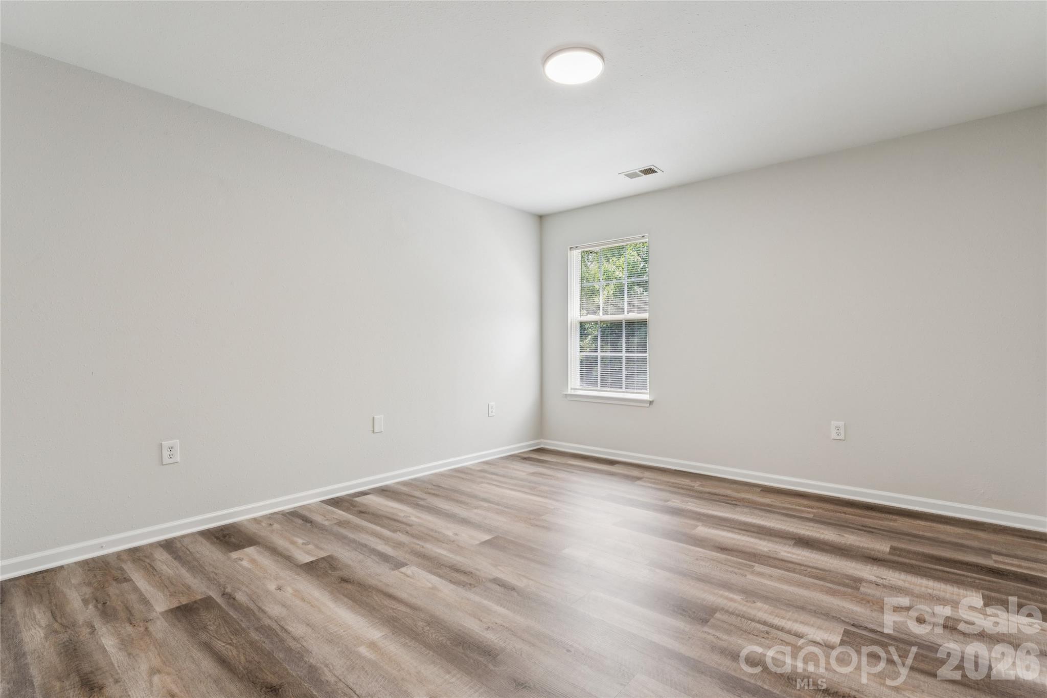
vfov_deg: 71.1
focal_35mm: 17
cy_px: 349
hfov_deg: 94.0
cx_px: 524
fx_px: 489
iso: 100
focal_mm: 16.8
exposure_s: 1/4
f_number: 13
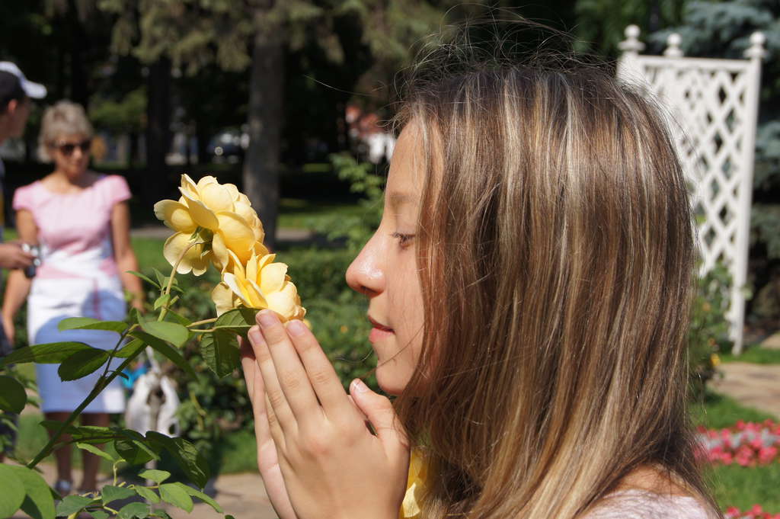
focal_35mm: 82
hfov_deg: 24.6
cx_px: 390
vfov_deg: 16.5
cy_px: 260
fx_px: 1786
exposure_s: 1/250
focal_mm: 55
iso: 100
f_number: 9
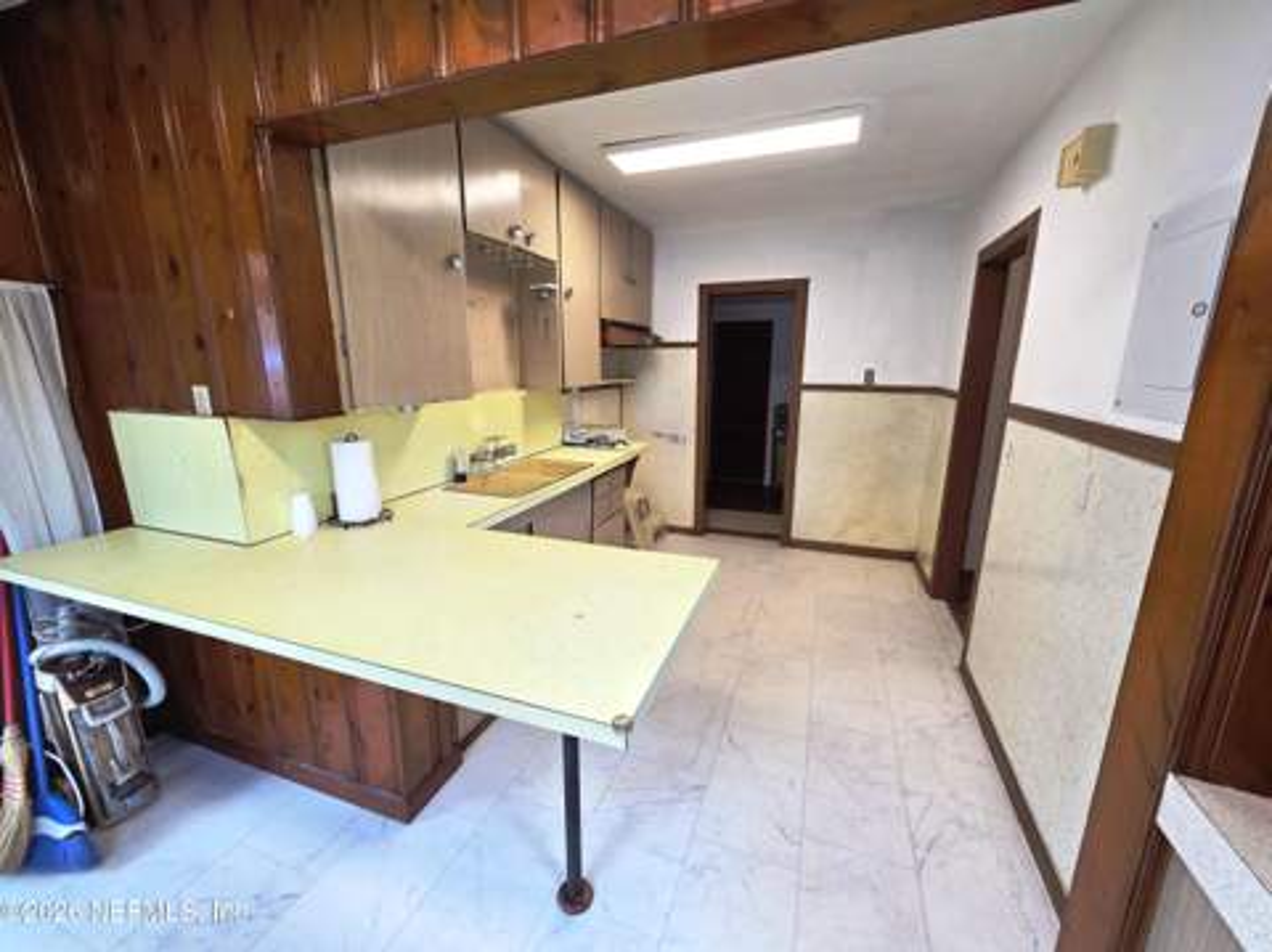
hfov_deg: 106.2
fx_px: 477
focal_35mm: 13
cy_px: 476
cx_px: 636
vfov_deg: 89.8
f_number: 2.2
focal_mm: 2.2
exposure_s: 1/120
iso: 160
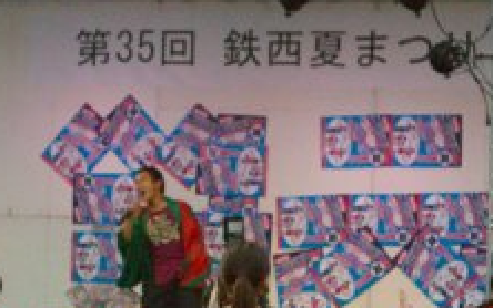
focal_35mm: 218
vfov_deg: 6.0
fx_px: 2930
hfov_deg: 9.6
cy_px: 204
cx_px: 309
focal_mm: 23.7
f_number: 5.4
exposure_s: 1/160
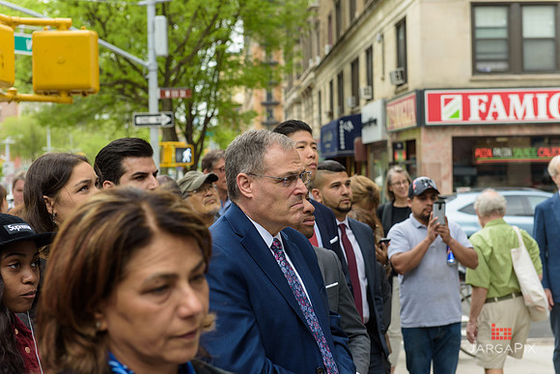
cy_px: 187
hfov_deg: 28.8
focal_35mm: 70
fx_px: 1089
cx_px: 280
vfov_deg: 19.5
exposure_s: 1/250
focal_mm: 70
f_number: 5
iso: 200
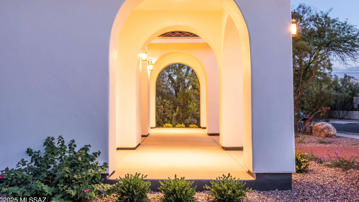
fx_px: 319
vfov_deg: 35.1
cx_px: 180
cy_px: 90
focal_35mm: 34
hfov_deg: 58.7
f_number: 16
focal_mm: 31.5
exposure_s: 1/1.25
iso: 1250
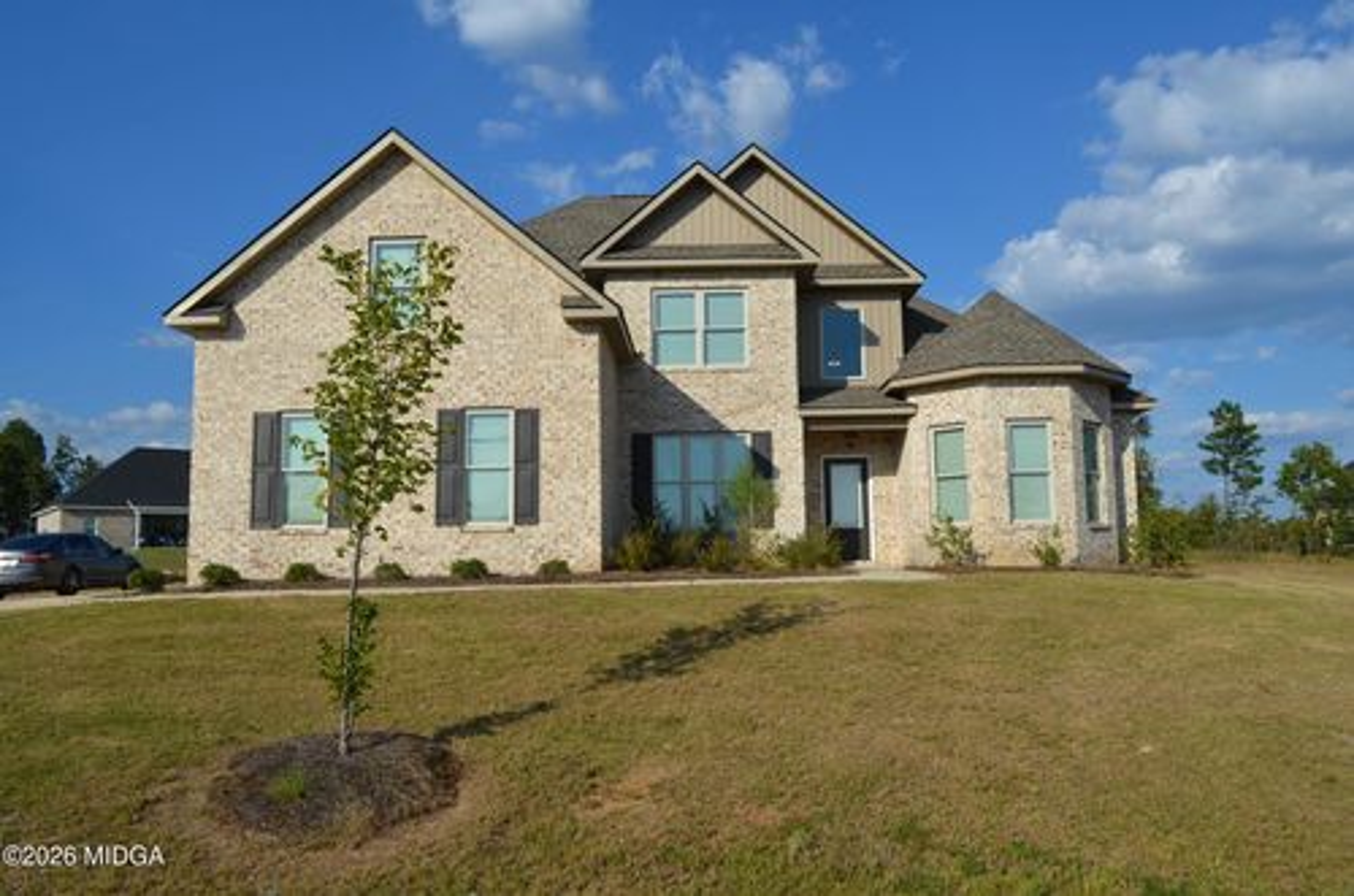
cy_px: 448
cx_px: 677
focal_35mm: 27
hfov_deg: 67.5
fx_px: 1013
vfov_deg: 47.7
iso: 100
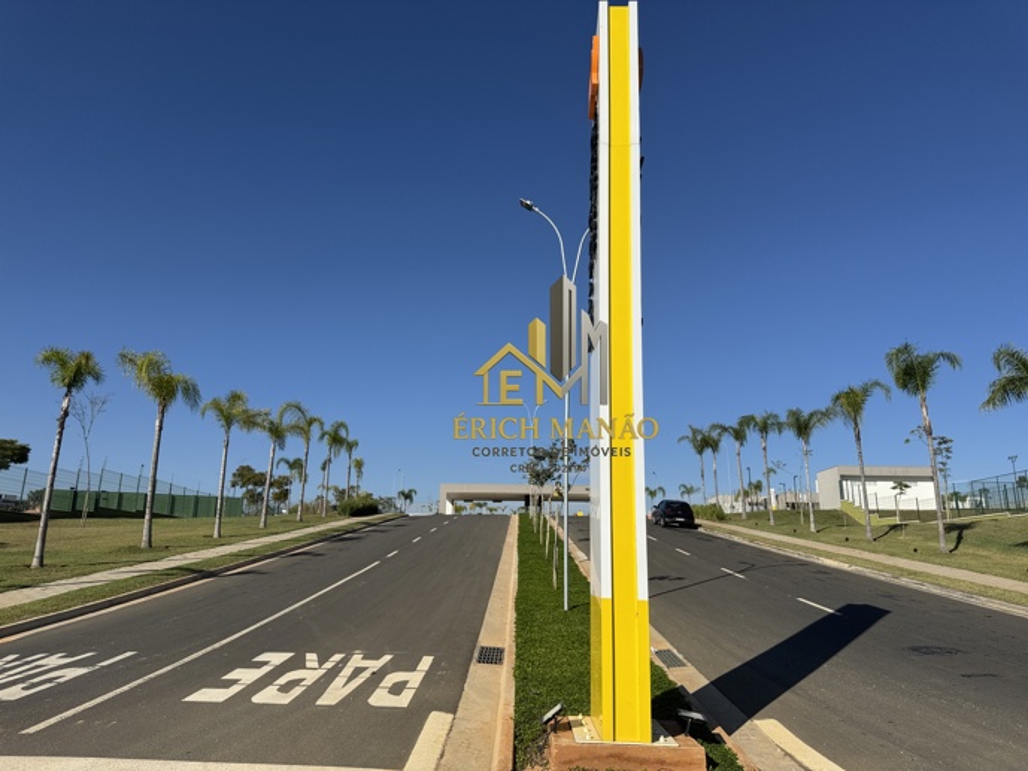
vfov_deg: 56.8
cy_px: 386
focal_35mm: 24
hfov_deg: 71.6
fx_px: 713
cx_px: 514
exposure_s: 1/6410
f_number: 1.78
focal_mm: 6.76
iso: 80
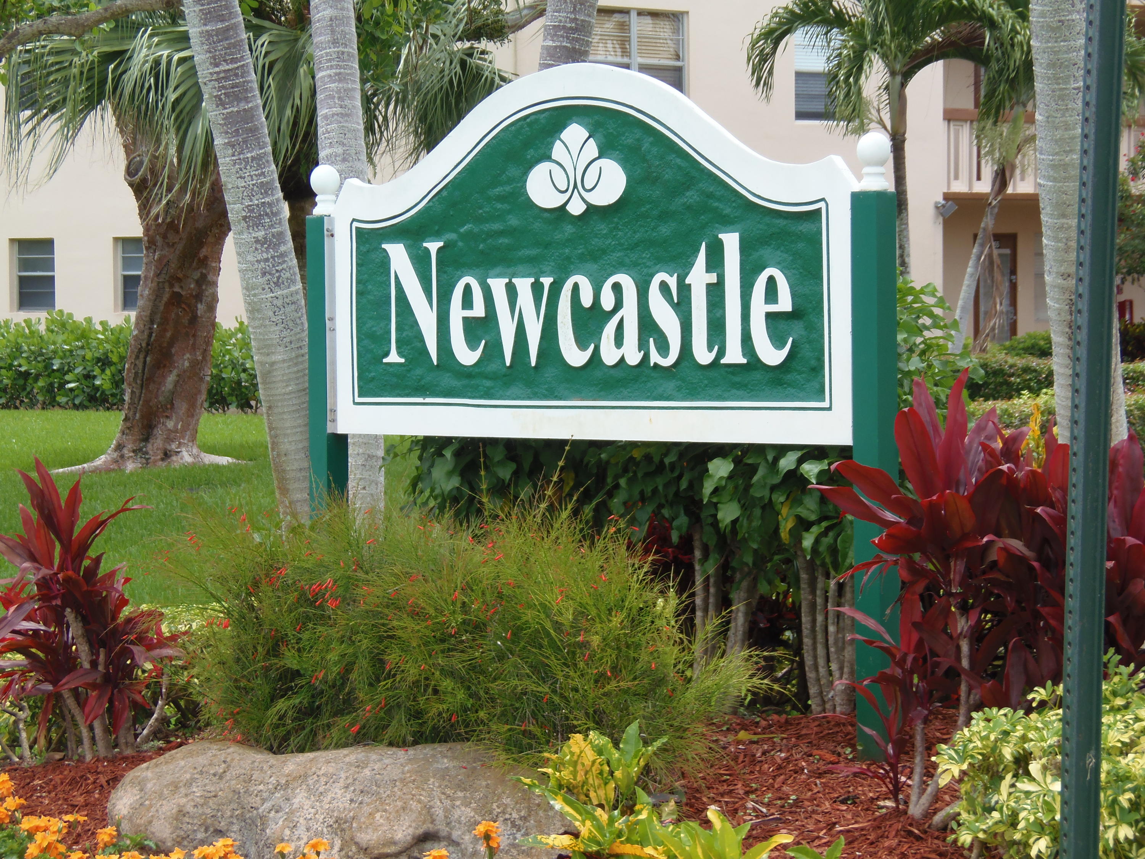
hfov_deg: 19.8
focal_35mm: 99
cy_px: 430
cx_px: 572
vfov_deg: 14.9
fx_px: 3275
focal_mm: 18.4
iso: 64
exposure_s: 1/200
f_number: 4.4
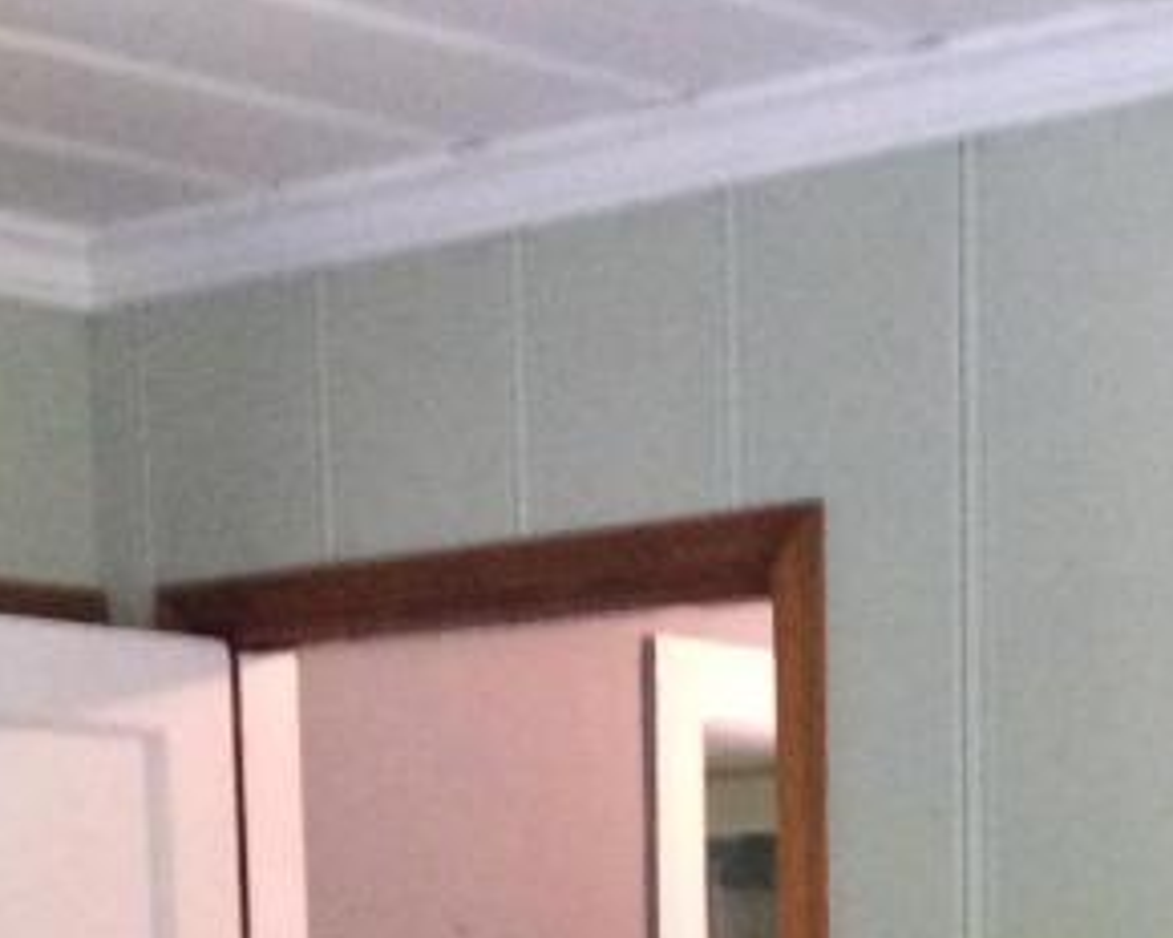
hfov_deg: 16.8
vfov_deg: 12.6
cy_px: 1532
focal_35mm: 114
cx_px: 773
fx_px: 3958
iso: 320
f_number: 2.4
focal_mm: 3.3
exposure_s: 1/15
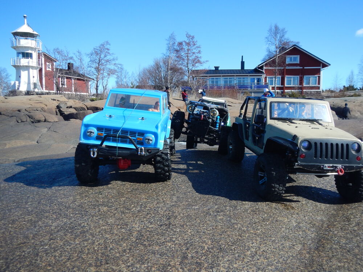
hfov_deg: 63.4
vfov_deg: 49.7
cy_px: 136
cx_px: 182
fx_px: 294
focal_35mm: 28
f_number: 3.9
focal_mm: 5
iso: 125
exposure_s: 1/800
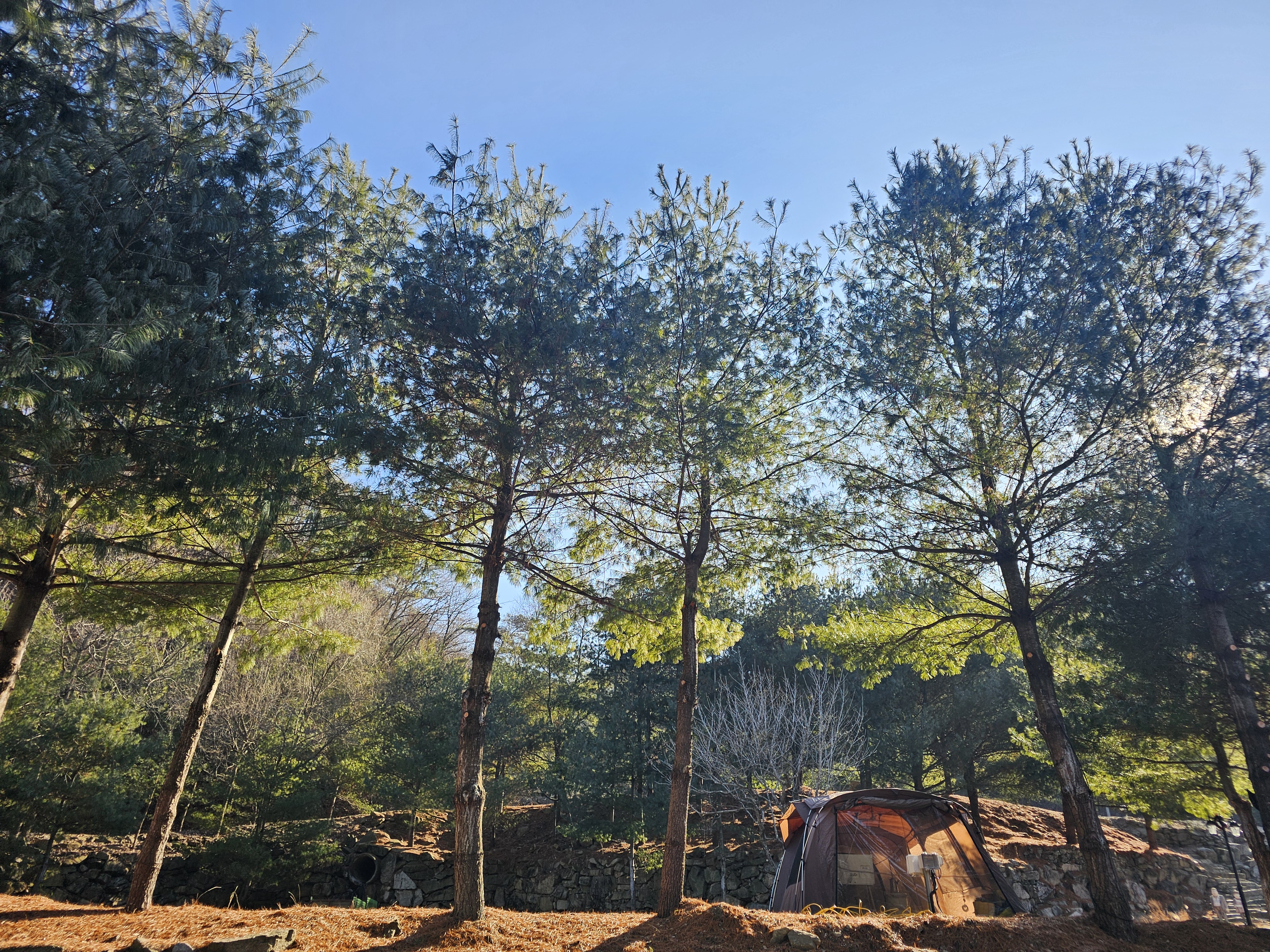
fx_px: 844
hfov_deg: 73.9
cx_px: 635
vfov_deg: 58.9
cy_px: 476
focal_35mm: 23
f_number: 1.7
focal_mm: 6.3
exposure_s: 1/210
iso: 10
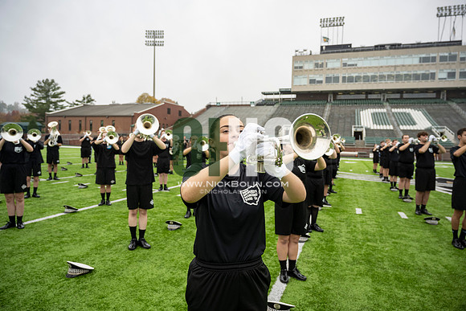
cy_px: 156
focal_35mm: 24
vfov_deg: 53.2
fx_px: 311
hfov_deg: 73.7
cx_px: 233
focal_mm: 24
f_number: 4
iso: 320
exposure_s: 1/200
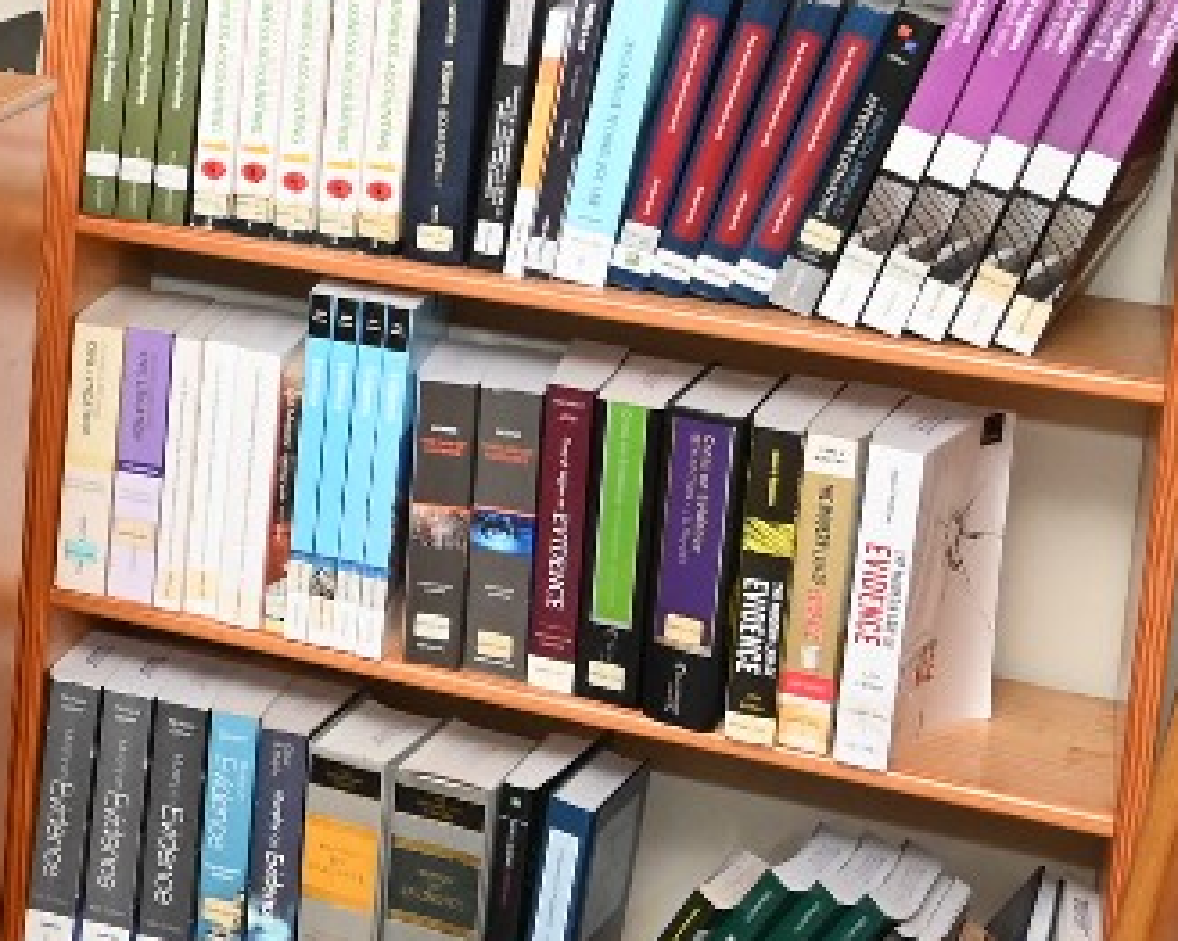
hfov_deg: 17.7
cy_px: -171
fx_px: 3101
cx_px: -887
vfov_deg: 16.6
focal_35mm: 89
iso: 3200
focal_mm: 24
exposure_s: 1/80
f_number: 6.3
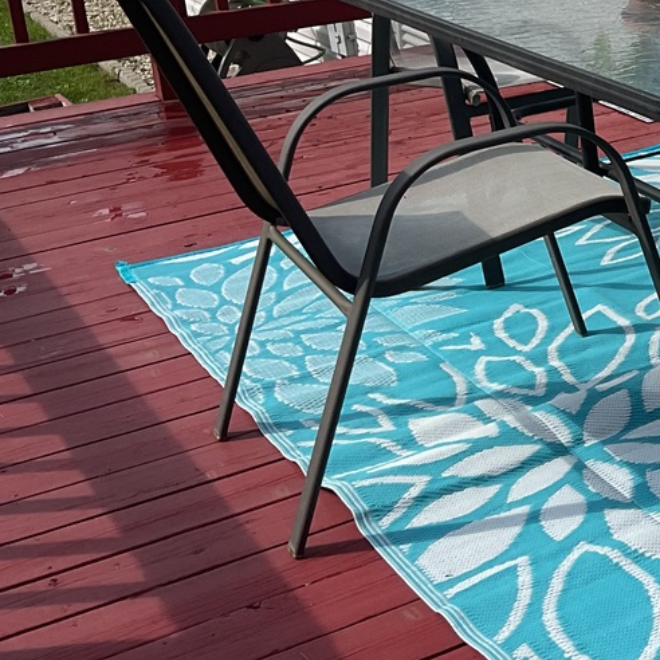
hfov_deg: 20.5
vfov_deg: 22.7
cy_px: 119
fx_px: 1618
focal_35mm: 75
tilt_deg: -15.8
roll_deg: +1.2
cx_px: 919
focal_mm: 3
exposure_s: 1/1848
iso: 16
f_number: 1.8
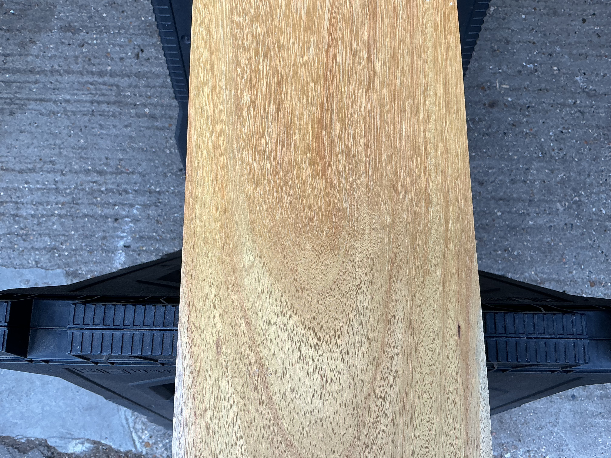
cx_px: 306
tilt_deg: -77.5
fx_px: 512
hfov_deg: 61.7
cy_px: 229
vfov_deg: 48.2
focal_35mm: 29
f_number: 1.8
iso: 16
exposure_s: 1/108
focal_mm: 3
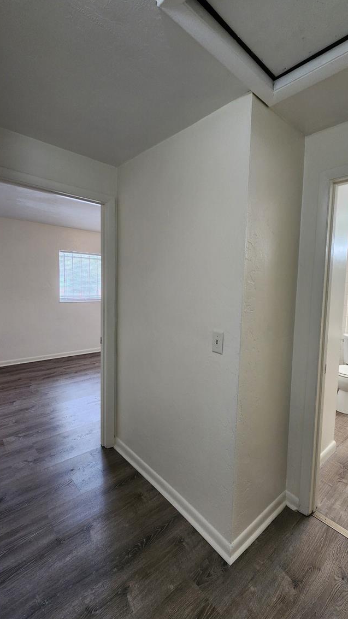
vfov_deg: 103.0
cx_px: 214
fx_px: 246
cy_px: 304
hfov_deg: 69.6
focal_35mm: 15
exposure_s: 1/60
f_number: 2.2
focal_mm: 2.2
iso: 160
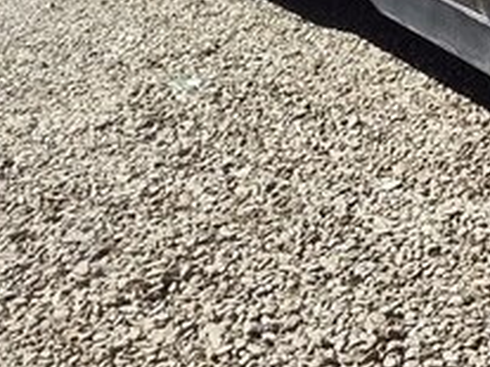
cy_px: -70
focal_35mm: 99
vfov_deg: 14.5
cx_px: 710
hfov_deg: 18.0
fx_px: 1401
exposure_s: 1/881
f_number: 2.2
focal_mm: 3.3
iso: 40
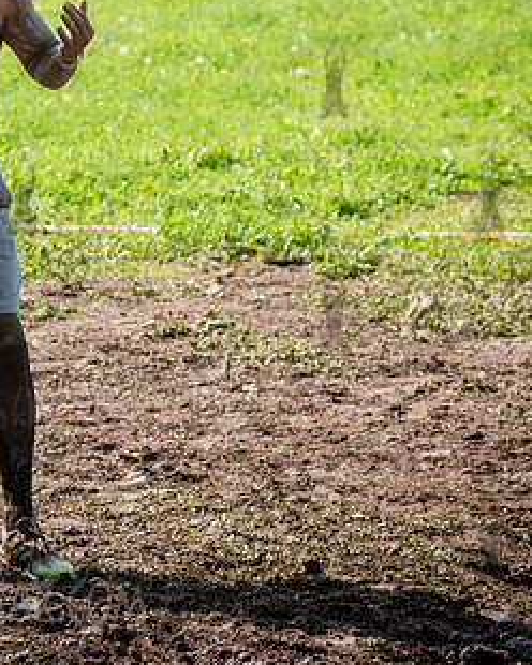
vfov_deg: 11.0
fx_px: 3444
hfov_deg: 8.8
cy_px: 175
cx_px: 159
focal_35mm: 175
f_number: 4.5
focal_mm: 80
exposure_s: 1/640
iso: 250
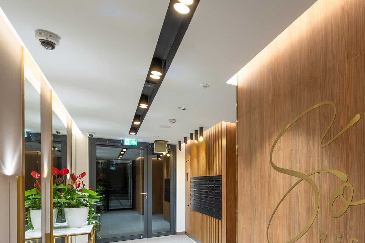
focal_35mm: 24
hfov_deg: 66.4
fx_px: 243
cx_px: 296
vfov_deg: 50.7
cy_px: 186
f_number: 11
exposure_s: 1.3
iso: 64
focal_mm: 14
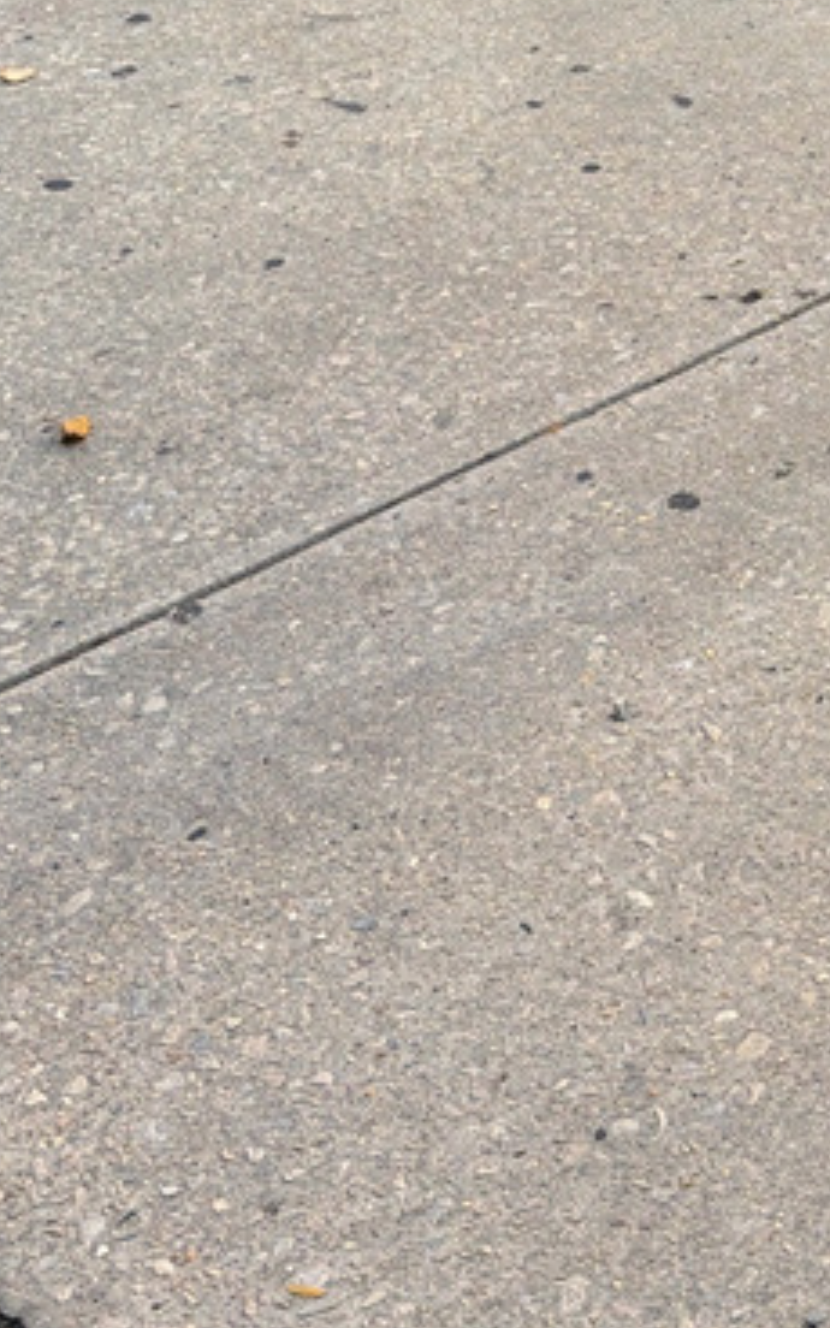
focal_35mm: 83
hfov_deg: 14.8
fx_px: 3004
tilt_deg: -25.9
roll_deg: +5.3
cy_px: -29
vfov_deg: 23.8
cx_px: 1162
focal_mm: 6.76
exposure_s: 1/563
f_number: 1.78
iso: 100
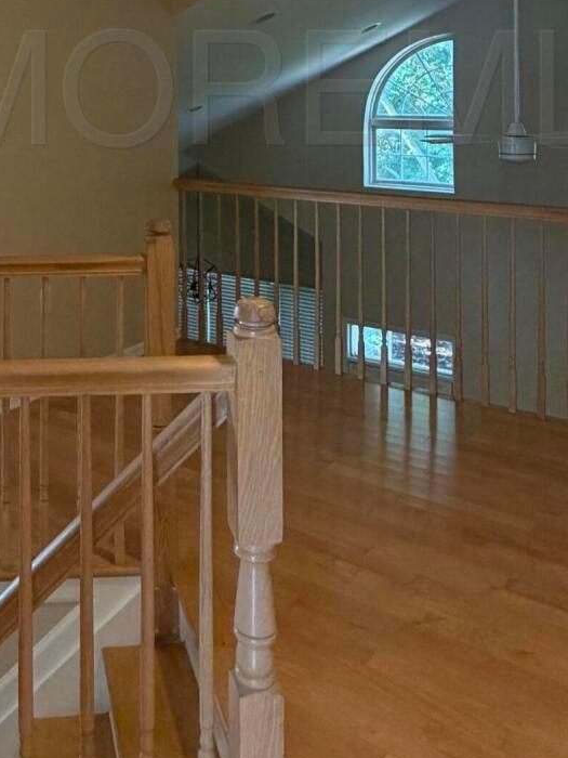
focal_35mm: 40
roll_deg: +0.3
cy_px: 88
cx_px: 64
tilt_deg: +0.4
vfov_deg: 43.1
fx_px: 875
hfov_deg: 34.1
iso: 160
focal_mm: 2.22
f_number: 2.2
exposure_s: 1/60
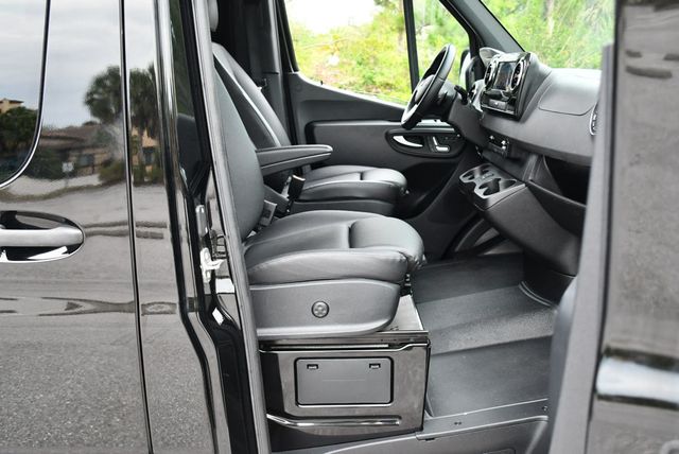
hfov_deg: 53.1
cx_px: 340
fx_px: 680
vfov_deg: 36.9
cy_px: 227
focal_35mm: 36
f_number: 3.5
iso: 800
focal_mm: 18
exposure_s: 1/200
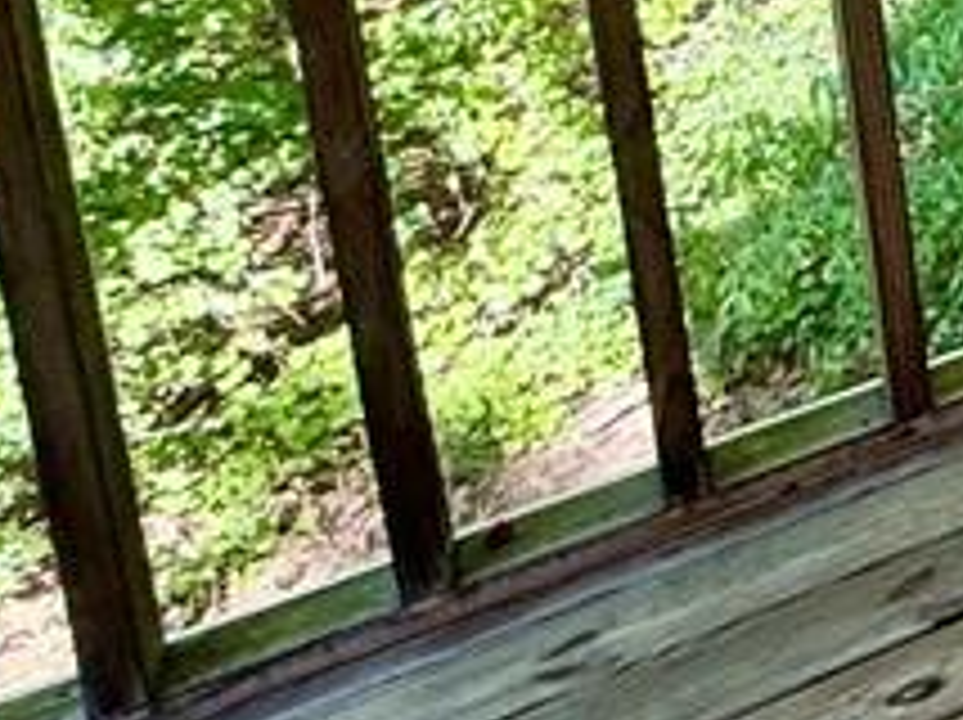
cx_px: 2236
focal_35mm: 67
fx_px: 1862
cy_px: -490
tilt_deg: -10.8
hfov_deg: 15.9
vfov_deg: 18.3
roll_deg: -1.2
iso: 50
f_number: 2.2
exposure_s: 1/137
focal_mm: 2.22
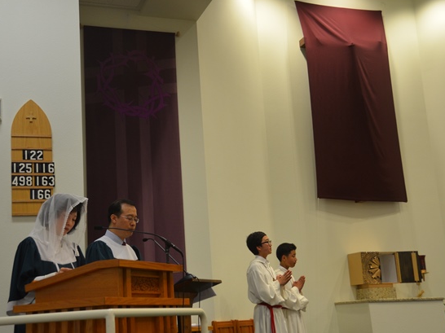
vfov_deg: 27.0
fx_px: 694
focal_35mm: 54
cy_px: 170
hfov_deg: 35.5
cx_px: 192
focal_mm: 32
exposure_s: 1/40
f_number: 4
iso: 800
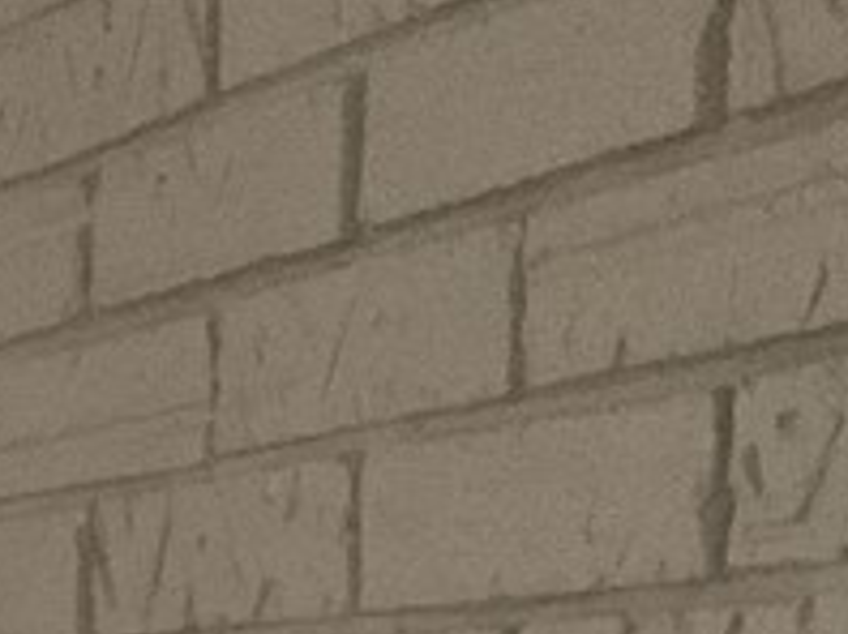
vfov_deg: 9.2
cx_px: -1054
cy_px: 1349
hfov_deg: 11.4
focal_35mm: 150
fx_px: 3670
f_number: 1.8
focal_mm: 3
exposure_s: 1/20
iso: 640
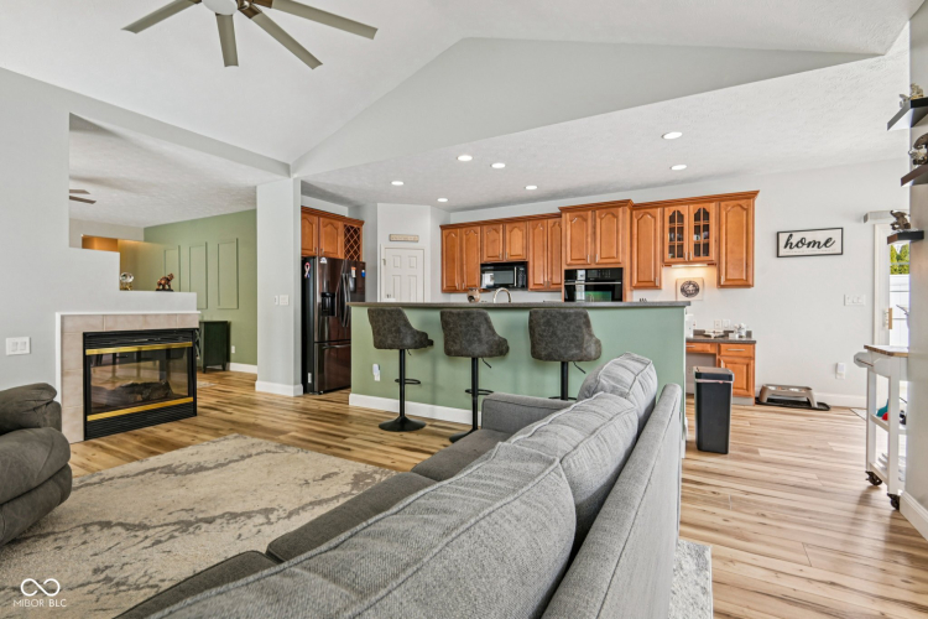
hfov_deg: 96.7
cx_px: 464
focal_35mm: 16
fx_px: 412
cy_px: 310
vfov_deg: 73.7
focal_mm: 16
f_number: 8
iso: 400
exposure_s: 1/15
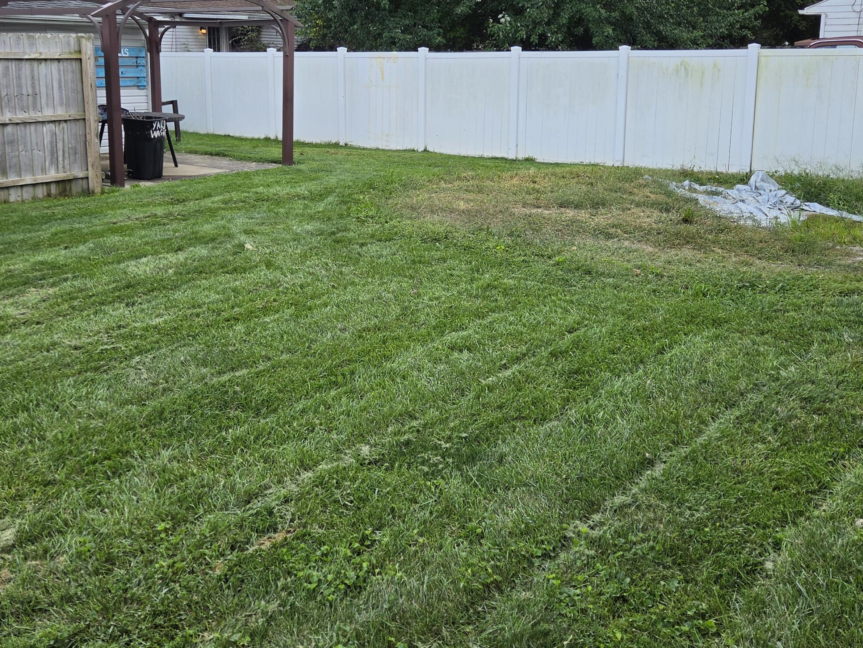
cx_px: 394
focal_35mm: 35
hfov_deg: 52.6
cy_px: 225
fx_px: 873
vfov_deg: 40.3
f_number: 1.8
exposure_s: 1/3345
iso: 80
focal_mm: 5.4
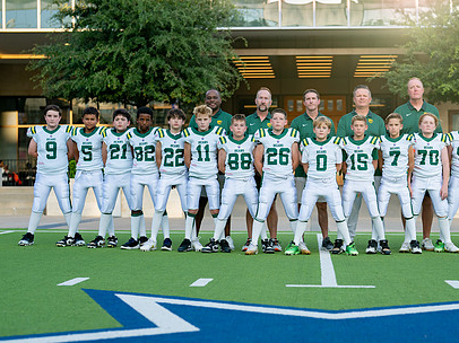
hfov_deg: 23.4
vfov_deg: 17.8
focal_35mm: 83
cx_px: 328
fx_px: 1100
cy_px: 188
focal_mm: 50
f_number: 2
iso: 100
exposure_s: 1/1000
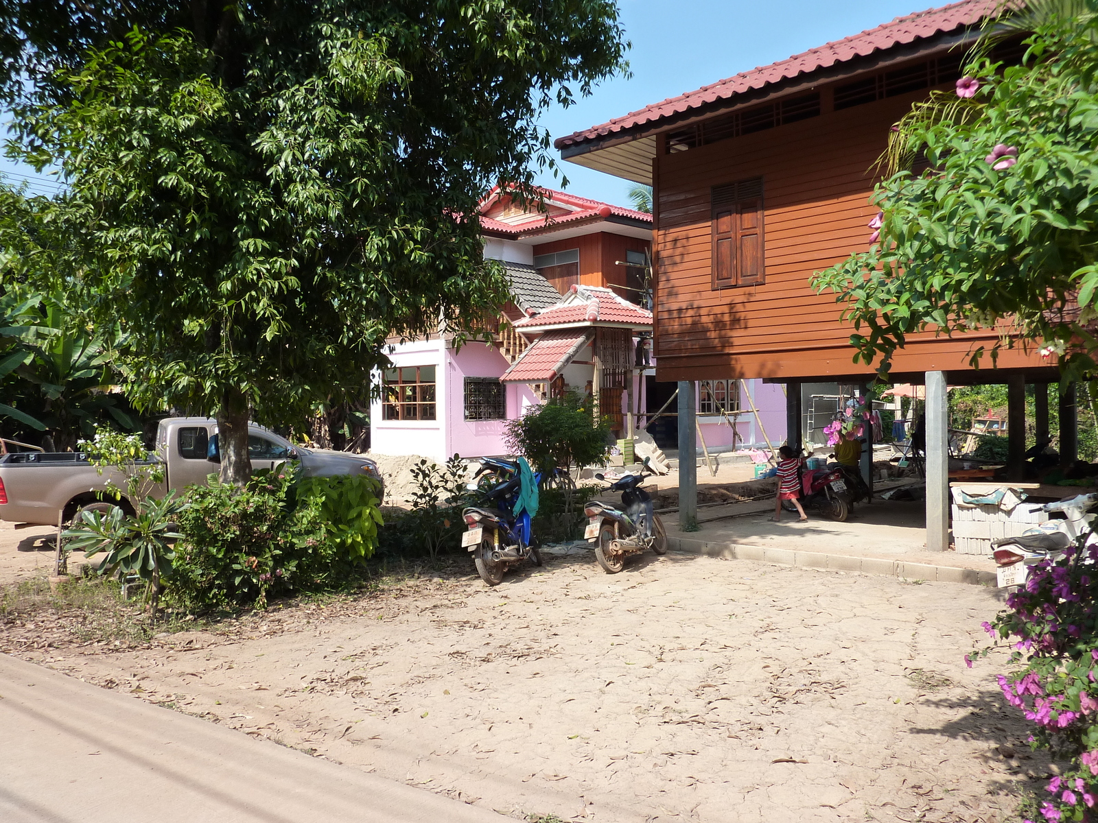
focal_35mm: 25
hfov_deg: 69.4
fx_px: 793
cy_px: 412
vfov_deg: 54.9
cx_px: 549
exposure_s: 1/500
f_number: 4
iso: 125
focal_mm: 4.1
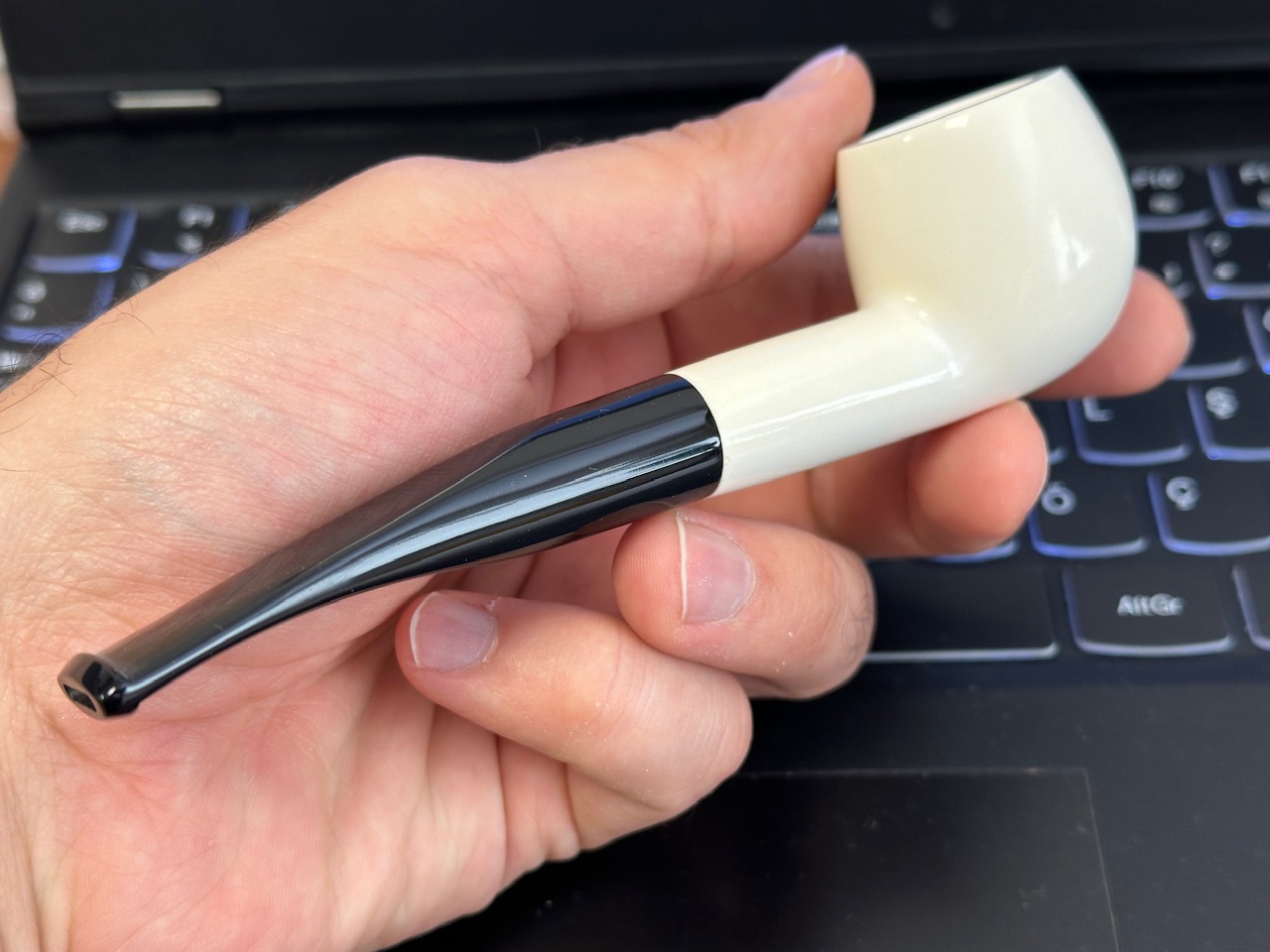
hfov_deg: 39.7
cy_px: 476
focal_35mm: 48
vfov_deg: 30.3
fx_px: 1761
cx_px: 635
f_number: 1.78
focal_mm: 6.86
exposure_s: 1/92
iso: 80
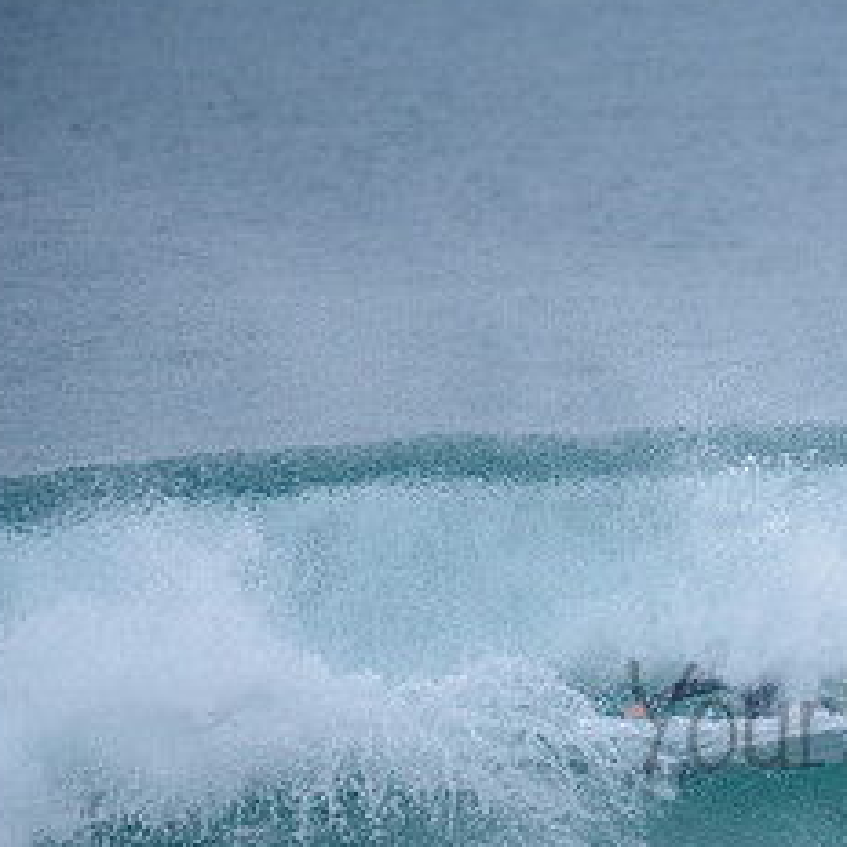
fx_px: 29399
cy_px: 685
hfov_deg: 1.6
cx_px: 1004
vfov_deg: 1.7
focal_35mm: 1062
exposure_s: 1/2000
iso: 560
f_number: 5.6
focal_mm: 500
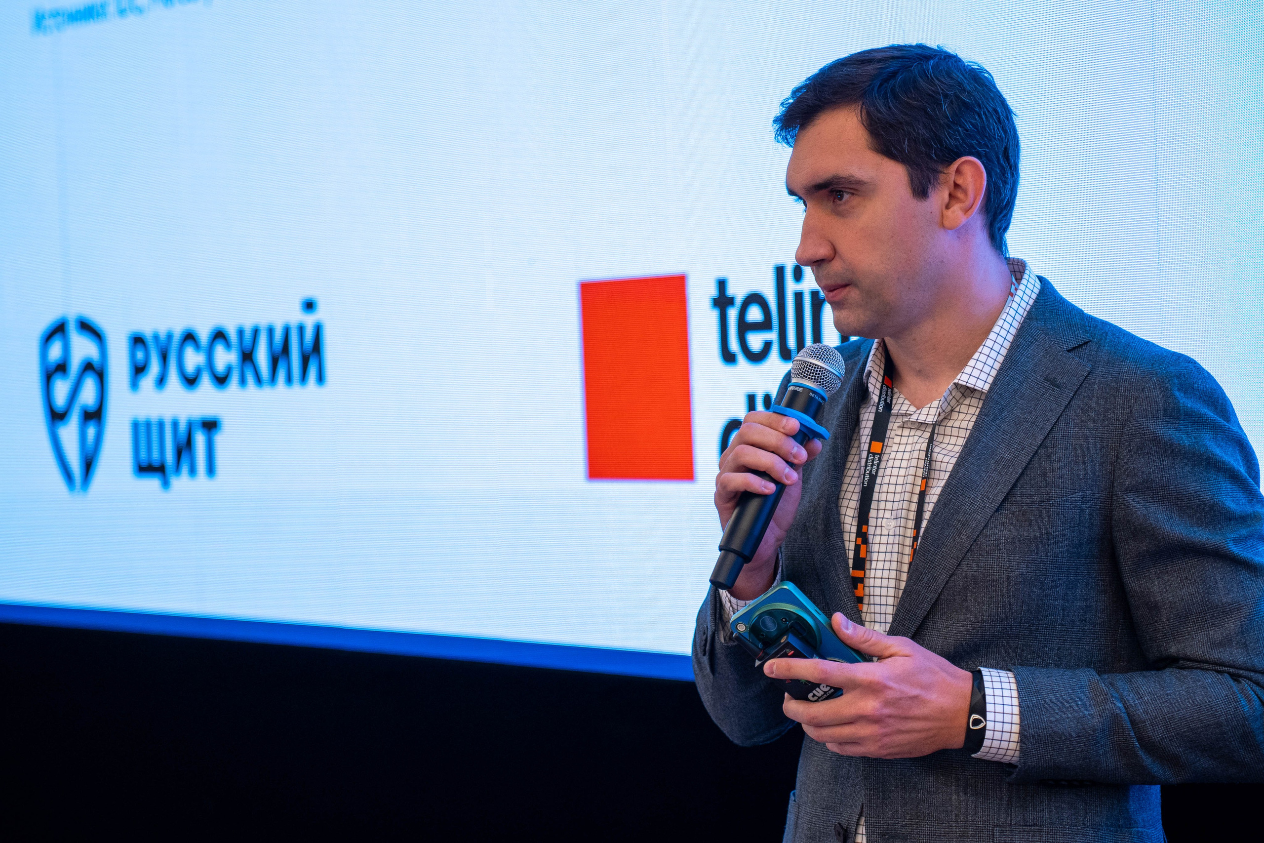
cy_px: 422
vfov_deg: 12.2
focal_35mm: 112
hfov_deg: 18.3
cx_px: 632
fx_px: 3932
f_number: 2.8
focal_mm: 75
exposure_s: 1/200
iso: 500
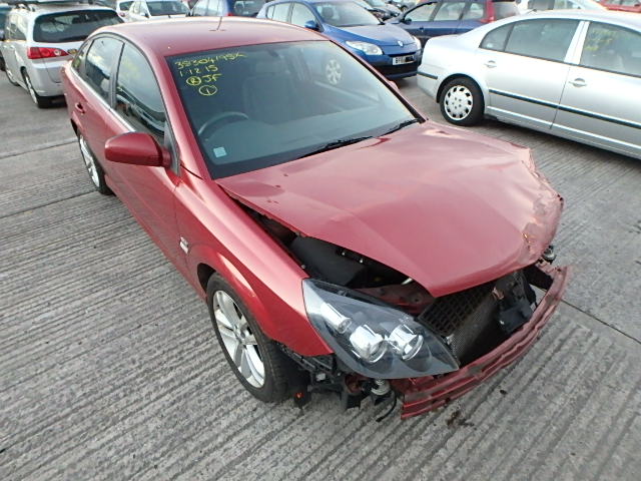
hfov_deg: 79.0
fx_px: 389
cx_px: 320
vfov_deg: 63.4
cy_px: 240
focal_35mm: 21
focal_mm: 3.7
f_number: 3.5
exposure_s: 1/30
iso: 800
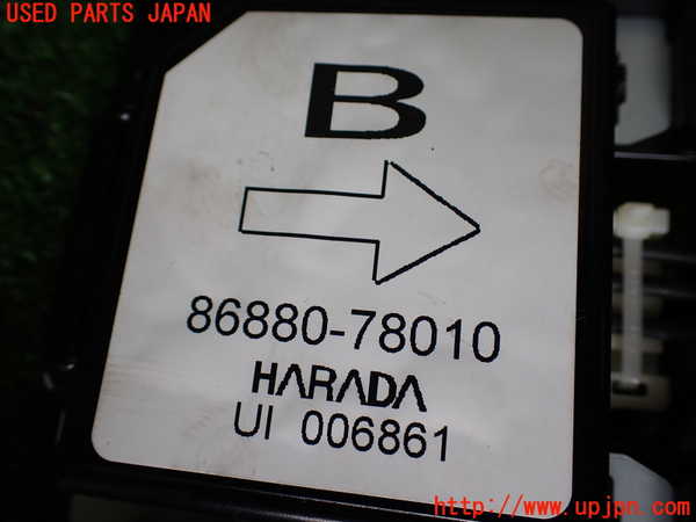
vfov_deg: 46.8
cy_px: 261
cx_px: 348
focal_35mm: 30
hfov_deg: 60.0
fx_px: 603
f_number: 2.3
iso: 100
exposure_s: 1/160
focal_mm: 5.4
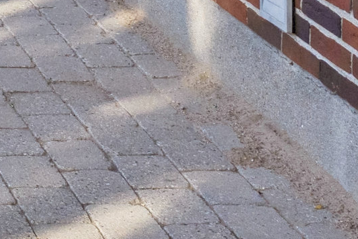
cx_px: -361
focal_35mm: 169
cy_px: -423
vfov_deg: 7.4
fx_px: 1680
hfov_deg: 11.0
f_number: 8
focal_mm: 20
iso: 200
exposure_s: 1/500
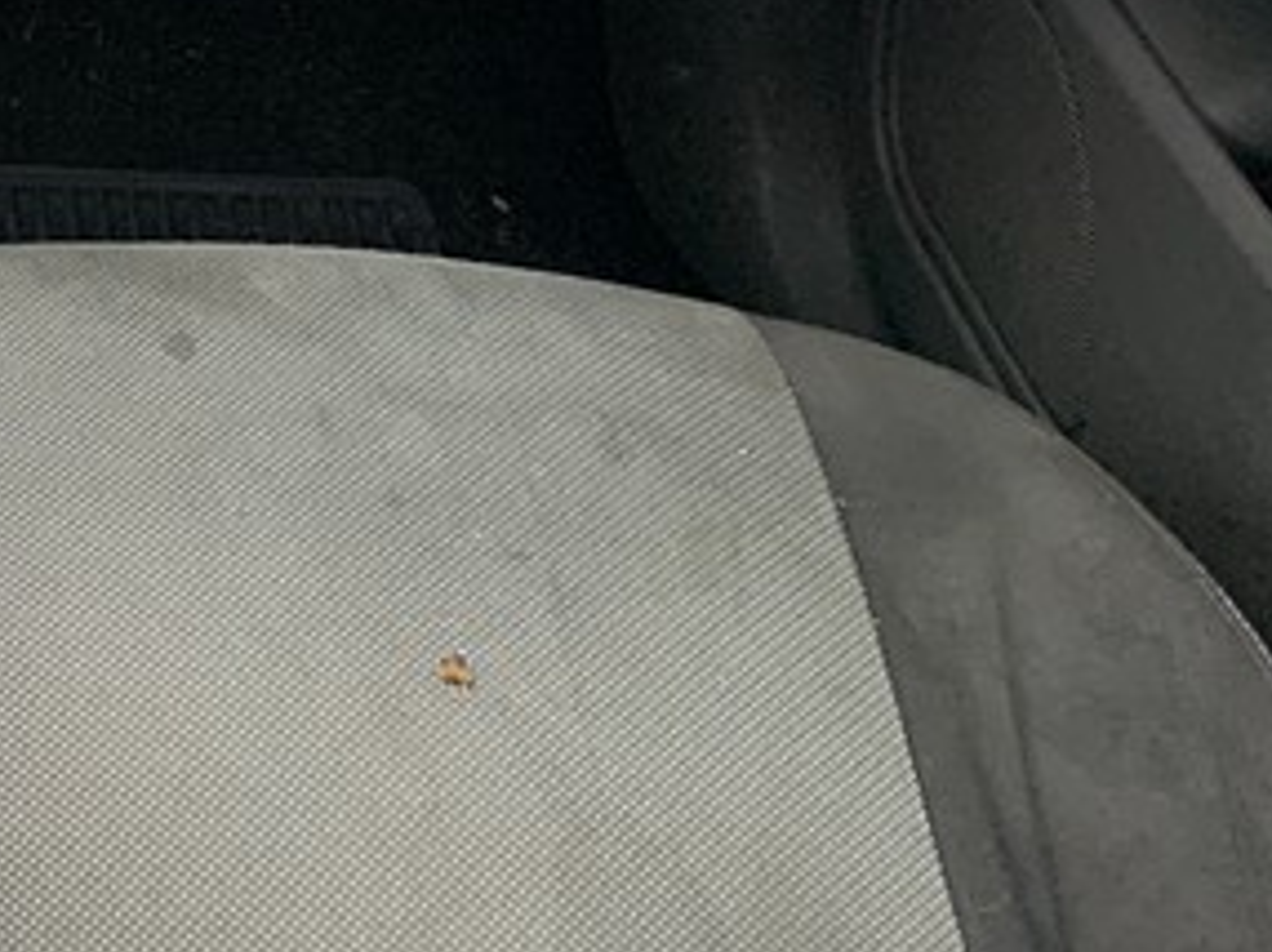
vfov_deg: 14.8
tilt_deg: -25.0
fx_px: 3341
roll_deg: +1.4
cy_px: -569
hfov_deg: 18.0
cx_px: -881
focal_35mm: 91
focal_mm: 4.25
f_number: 1.8
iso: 100
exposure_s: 1/97
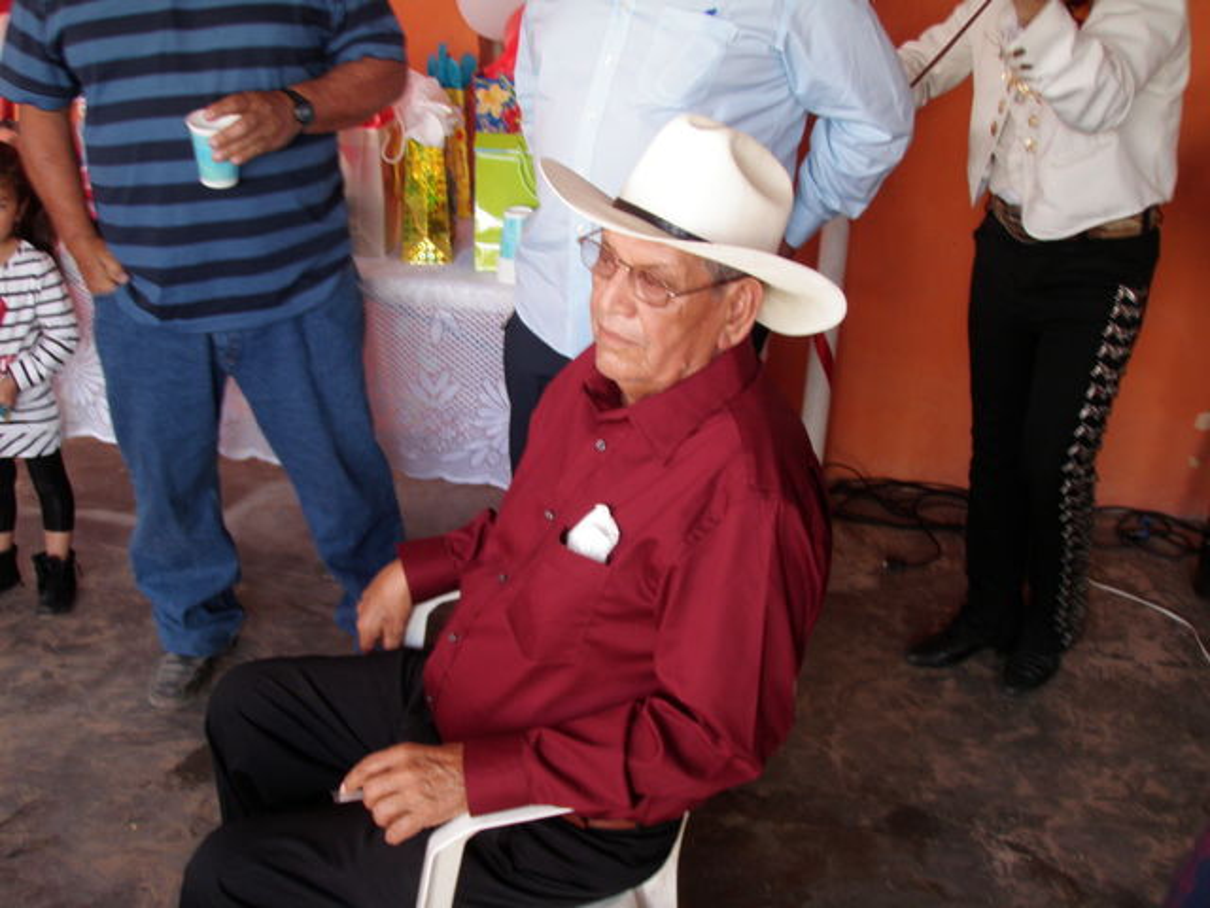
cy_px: 454
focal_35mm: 38
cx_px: 605
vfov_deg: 37.7
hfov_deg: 49.0
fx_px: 1328
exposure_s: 1/30
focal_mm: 6.7
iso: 100
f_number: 3.5
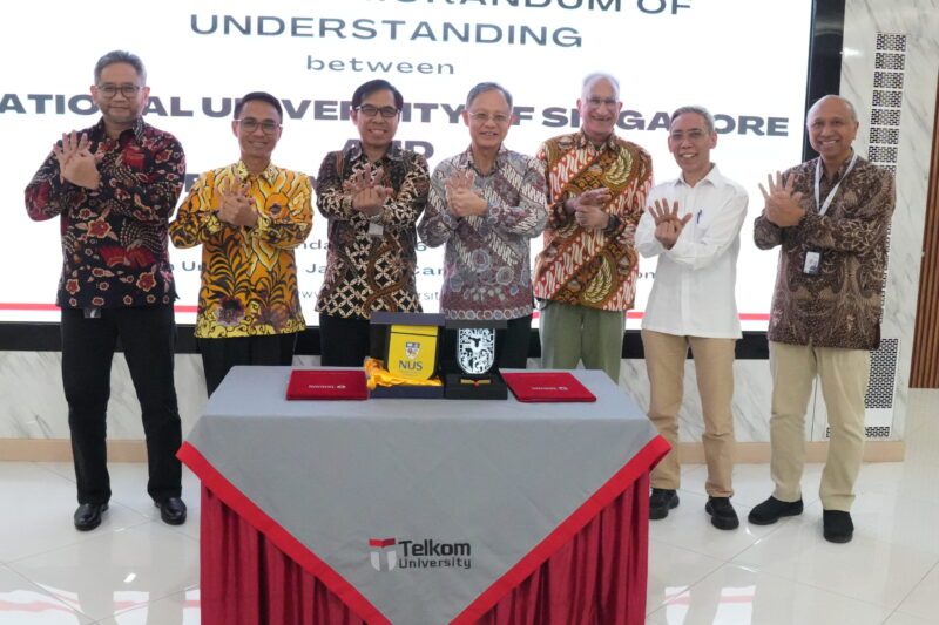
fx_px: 965
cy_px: 312
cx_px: 470
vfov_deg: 35.9
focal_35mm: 37
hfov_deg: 51.9
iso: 12800
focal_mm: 25
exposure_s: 1/125
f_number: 5.6
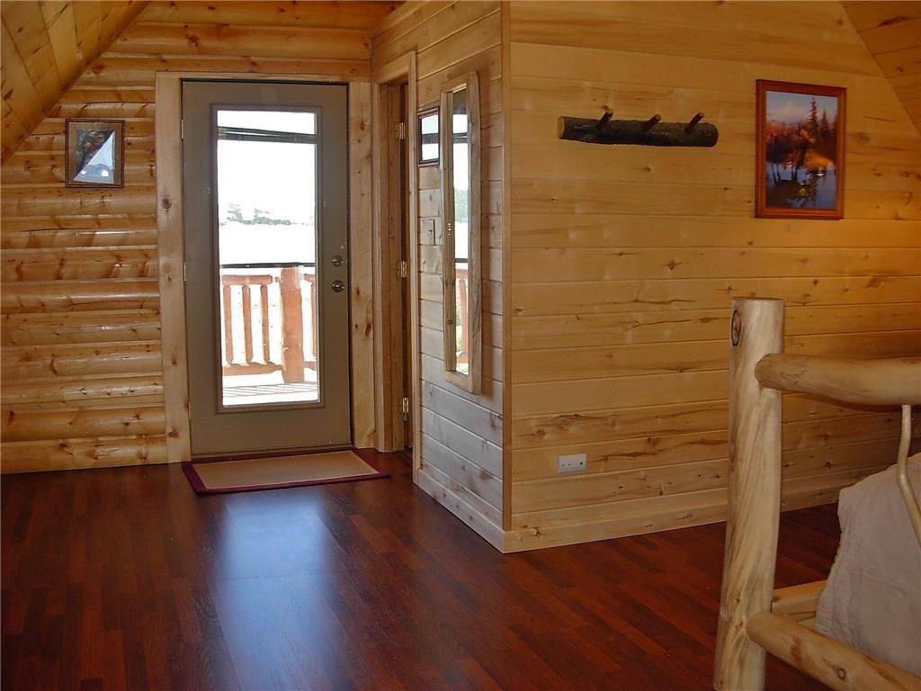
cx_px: 460
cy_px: 346
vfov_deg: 37.7
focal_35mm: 38
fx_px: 1011
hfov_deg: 49.0
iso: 79
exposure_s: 1/90.5
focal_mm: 6.3
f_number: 2.9
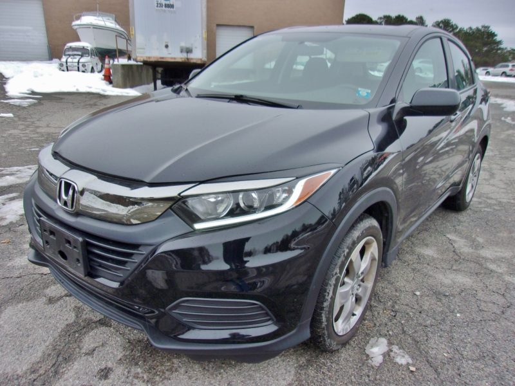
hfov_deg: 65.3
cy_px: 193
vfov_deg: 51.4
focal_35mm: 27
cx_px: 258
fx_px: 402
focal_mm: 4.9
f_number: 3
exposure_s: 1/200
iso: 80
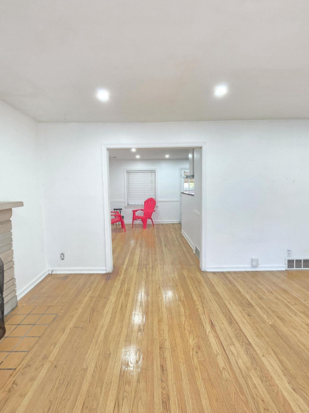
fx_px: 179
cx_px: 151
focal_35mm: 15
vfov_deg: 98.2
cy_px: 203
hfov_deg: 81.7
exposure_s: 1/60
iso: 200
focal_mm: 2.2
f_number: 1.9
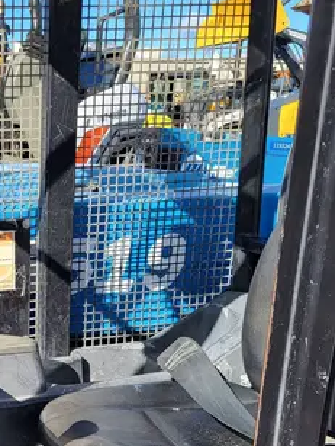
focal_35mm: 62
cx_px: -59
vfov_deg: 29.3
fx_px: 798
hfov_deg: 22.0
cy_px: 439
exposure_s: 1/1228
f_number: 1.8
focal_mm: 5.4
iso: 40
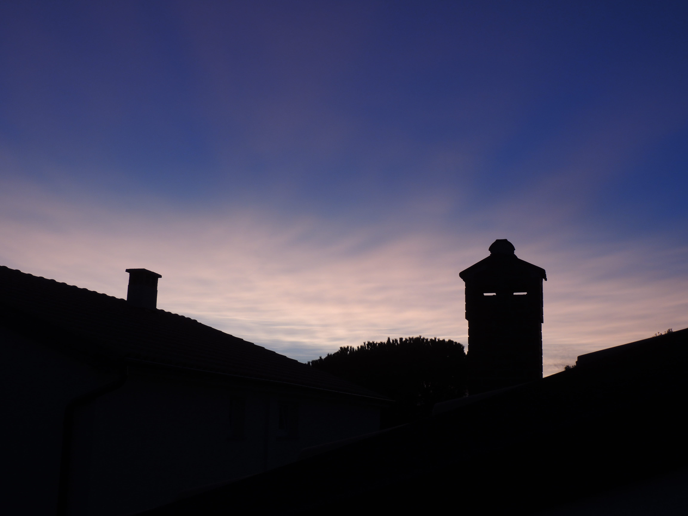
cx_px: 344
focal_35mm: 43
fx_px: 855
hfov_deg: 43.9
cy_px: 258
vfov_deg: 33.6
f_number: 3.4
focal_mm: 7.6
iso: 100
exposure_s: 1/100
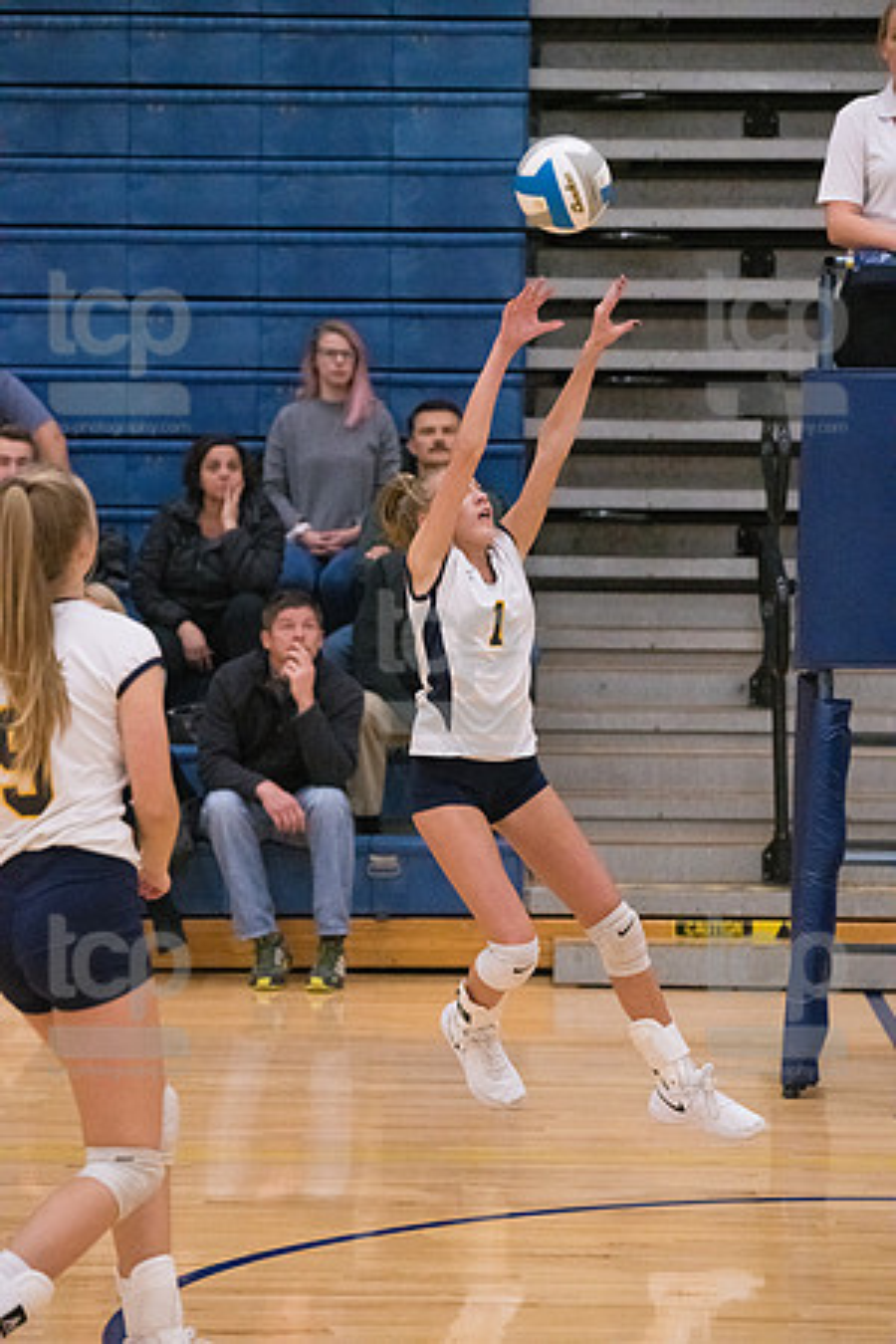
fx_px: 5413
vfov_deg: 14.2
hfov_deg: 9.5
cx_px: 448
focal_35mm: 145
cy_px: 672
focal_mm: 145
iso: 8000
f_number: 4.5
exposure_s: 1/1000
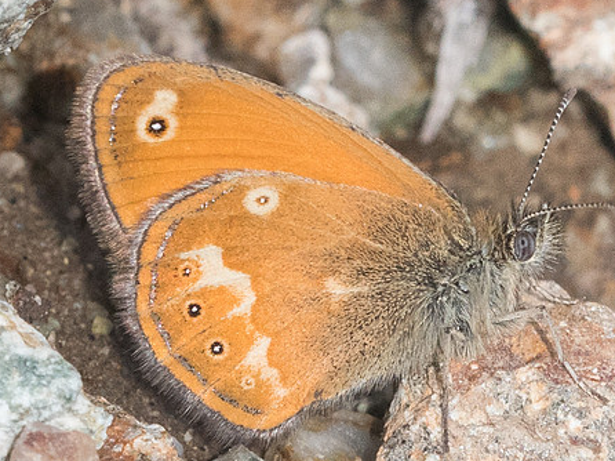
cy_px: 321
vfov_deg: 1.2
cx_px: 330
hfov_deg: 1.6
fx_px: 22249
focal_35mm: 1253
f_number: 9
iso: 800
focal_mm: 150
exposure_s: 1/2000
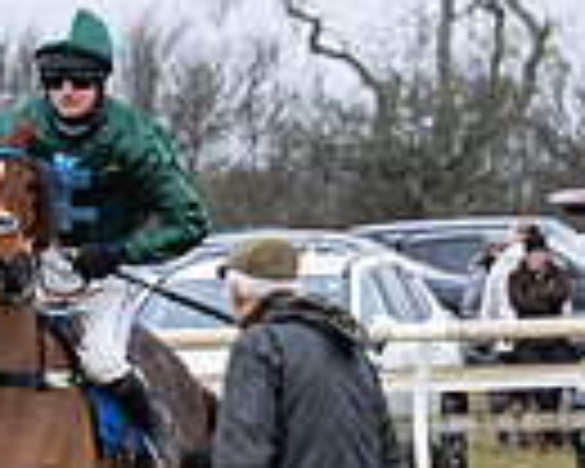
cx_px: -705
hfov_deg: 2.1
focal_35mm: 914
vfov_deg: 1.7
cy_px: 558
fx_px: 15825
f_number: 4
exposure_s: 1/2000
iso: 800
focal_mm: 125
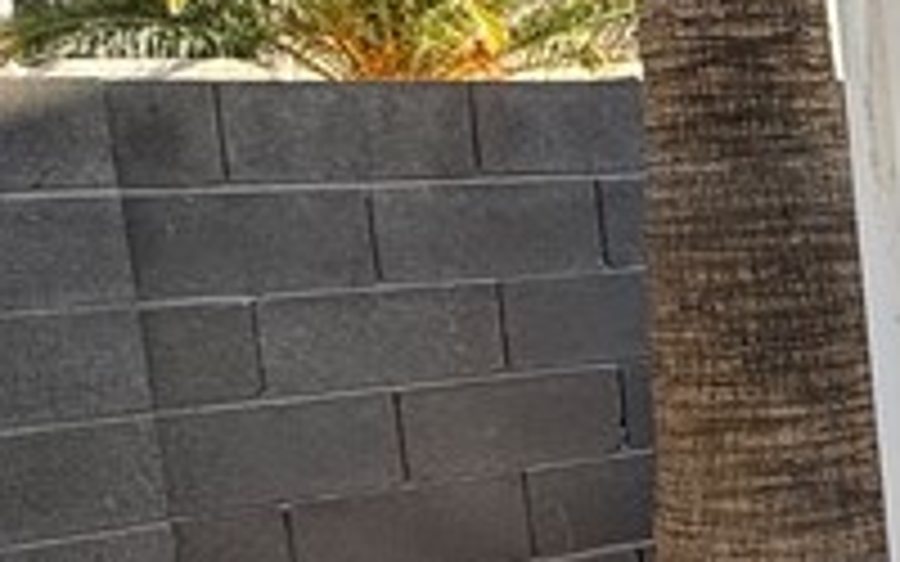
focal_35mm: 76
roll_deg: +1.8
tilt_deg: -7.8
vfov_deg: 17.1
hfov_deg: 18.7
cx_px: 1750
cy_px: 378
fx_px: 1864
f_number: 2.2
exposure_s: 1/590
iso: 64
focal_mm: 2.22
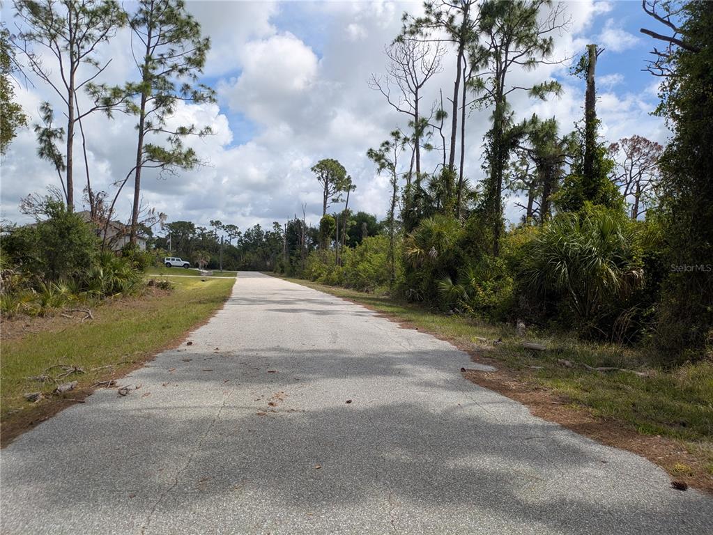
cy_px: 268
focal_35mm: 25
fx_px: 515
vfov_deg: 54.9
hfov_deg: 69.4
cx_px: 356
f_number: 1.89
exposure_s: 1/2632
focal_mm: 5.43
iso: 44
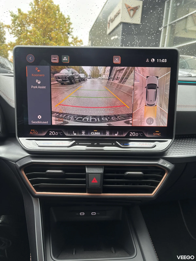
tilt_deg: -14.6
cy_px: 130
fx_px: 196
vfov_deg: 67.3
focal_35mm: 26
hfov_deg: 53.1
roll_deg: -4.4
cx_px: 98
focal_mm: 5.96
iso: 125
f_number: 1.6
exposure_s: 1/70
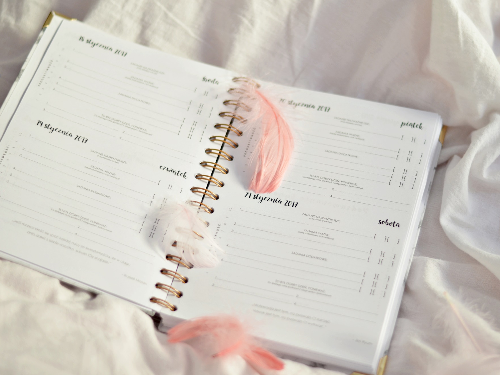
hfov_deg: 23.8
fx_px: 1185
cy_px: 187
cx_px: 284
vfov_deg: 18.0
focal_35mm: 82
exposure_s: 1/60
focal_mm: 50
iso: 250
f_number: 1.8
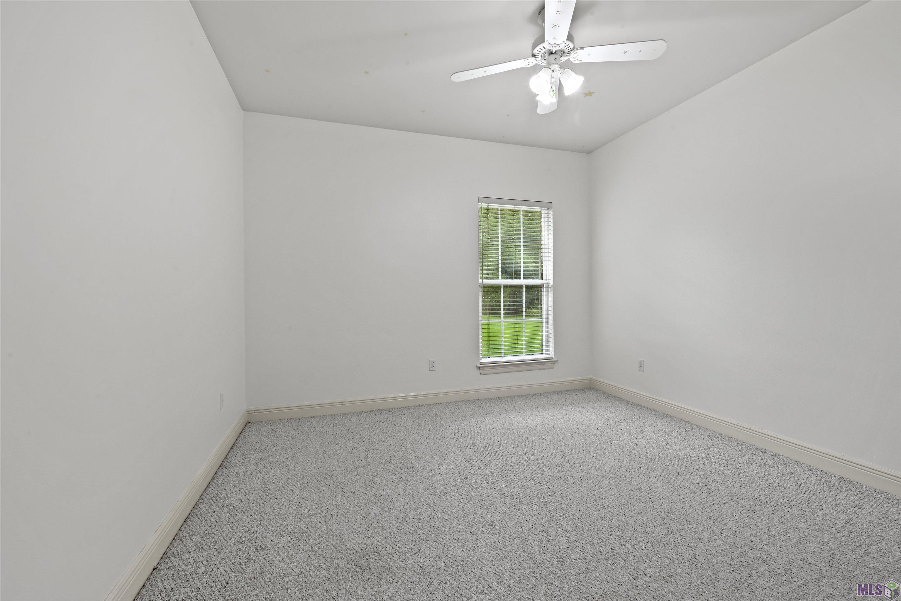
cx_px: 450
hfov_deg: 104.3
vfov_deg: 81.2
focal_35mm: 14
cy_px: 300
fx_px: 350
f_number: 14
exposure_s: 1
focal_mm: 14
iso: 200
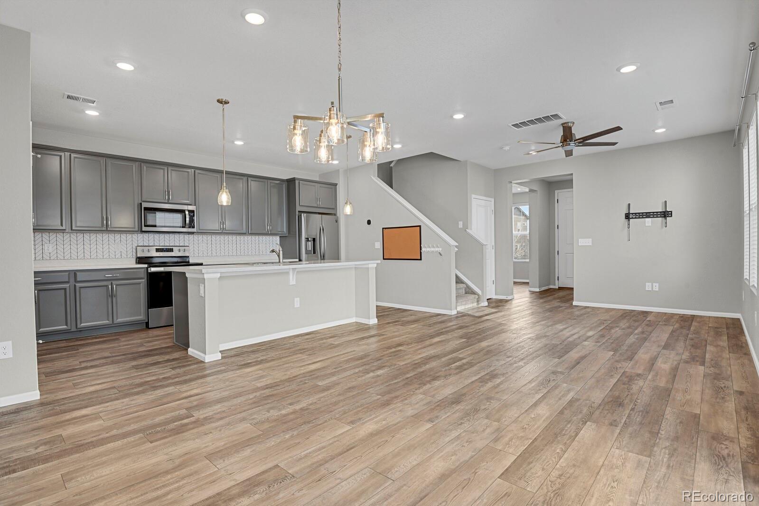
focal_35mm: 17
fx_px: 358
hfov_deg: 93.3
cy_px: 253
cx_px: 380
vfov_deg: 70.4
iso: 250
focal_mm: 17
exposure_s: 1
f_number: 8
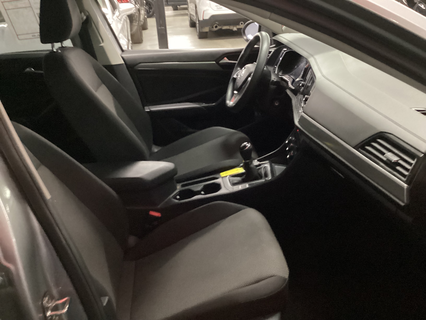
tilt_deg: -23.8
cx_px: 213
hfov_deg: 58.4
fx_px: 381
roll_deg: +2.7
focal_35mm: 31
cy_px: 160
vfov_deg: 45.4
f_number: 2.4
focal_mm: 3.3
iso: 500
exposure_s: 1/25
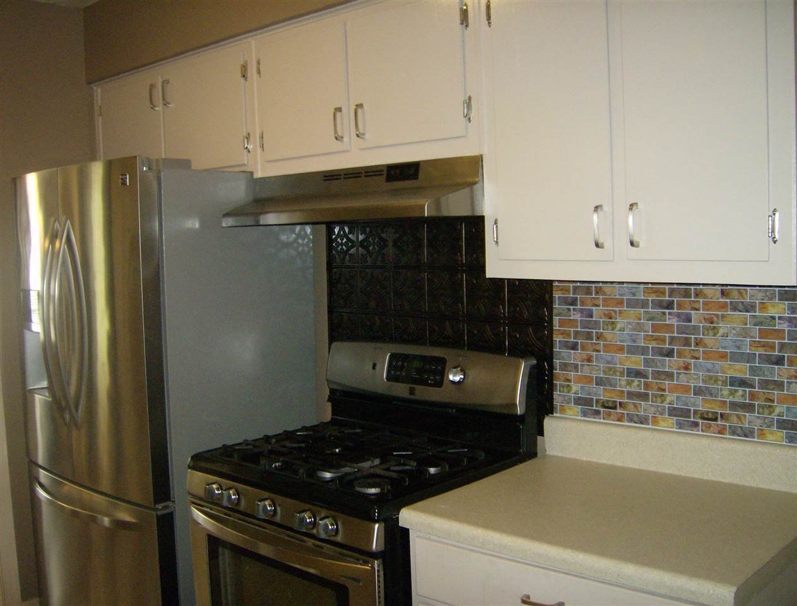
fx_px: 833
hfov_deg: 51.1
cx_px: 398
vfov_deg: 40.0
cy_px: 303
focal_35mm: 36
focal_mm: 6
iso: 200
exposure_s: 1/60
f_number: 2.8
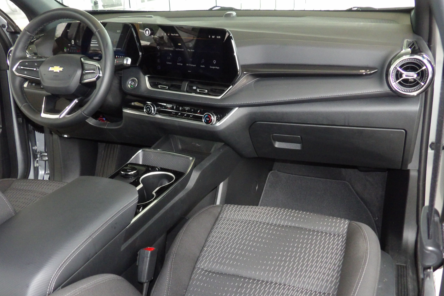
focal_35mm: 35
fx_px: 432
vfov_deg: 37.8
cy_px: 164
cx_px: 219
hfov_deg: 54.4
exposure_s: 1/33
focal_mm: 5.9
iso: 671
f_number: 3.6
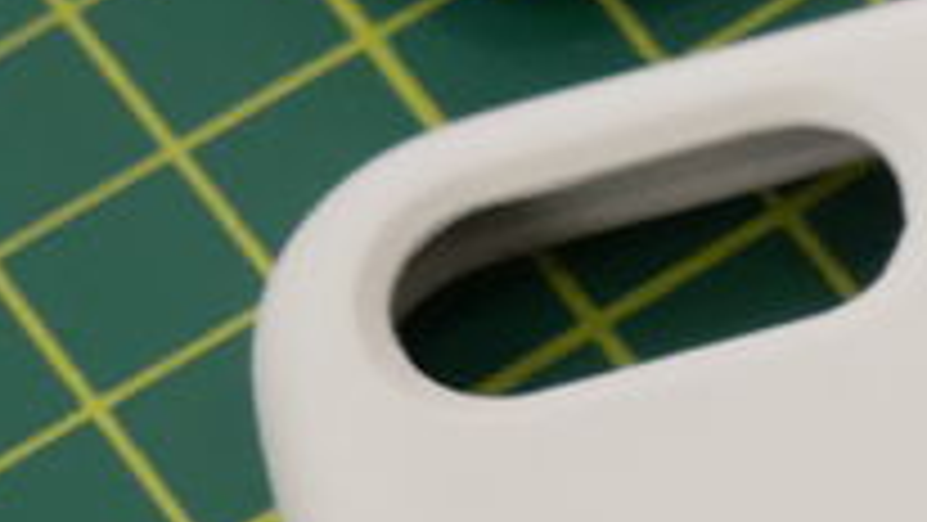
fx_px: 8310
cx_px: 2547
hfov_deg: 6.0
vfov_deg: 3.6
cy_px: 367
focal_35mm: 338
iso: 800
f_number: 4.1
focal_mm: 20
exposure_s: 1/60
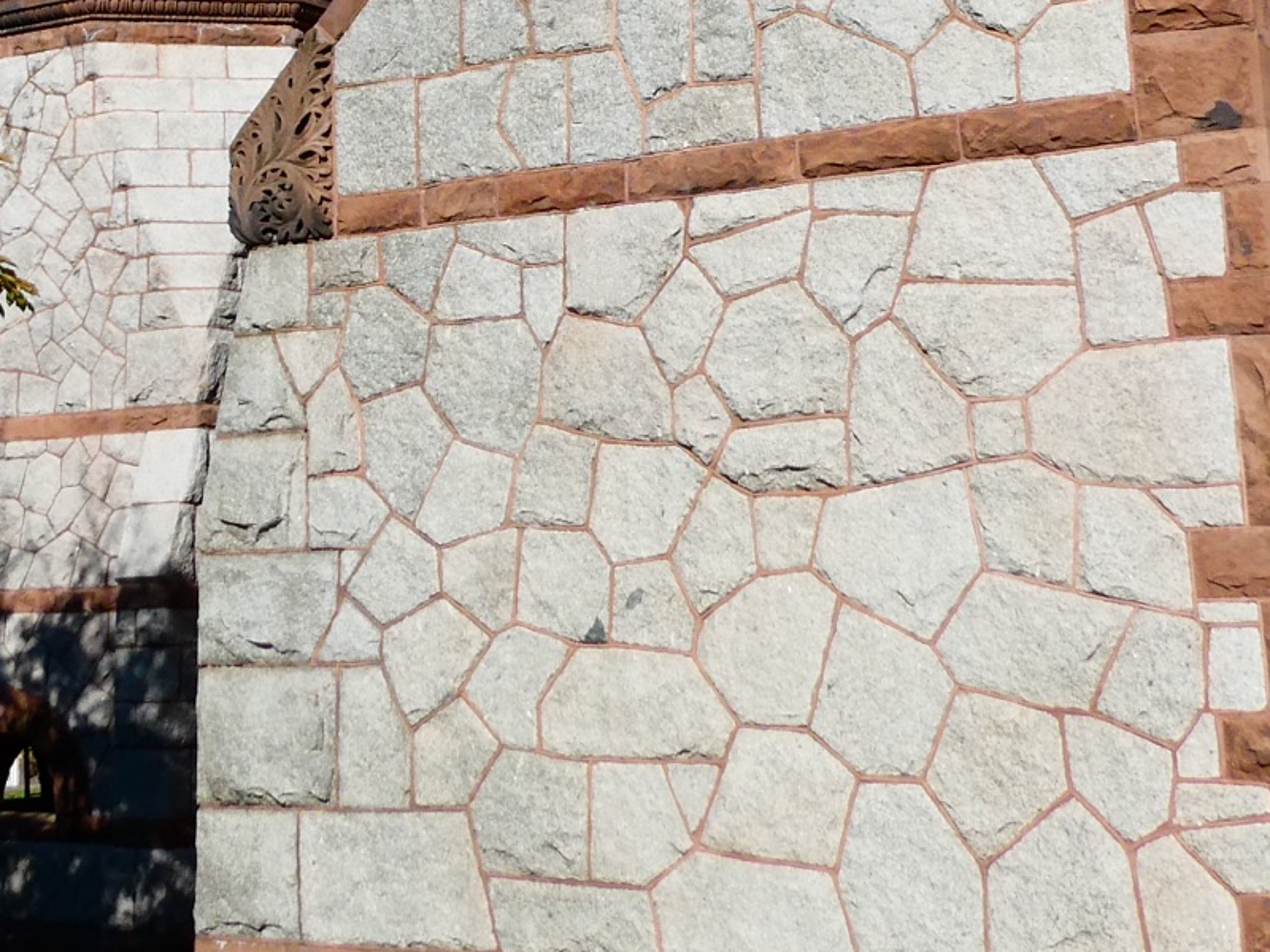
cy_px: -151
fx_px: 2642
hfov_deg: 26.9
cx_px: 421
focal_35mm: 72
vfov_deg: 19.4
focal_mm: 4.3
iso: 80
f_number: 3.3
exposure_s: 1/1300
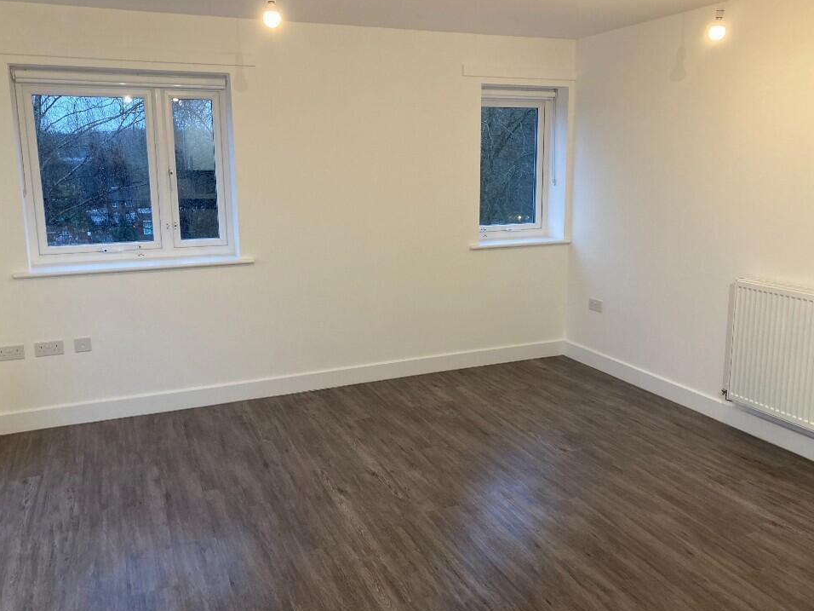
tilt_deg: -10.5
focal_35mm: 30
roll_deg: +0.2
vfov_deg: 46.8
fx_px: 705
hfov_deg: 60.0
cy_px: 294
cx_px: 419
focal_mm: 3.99
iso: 125
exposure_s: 1/60
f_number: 1.8
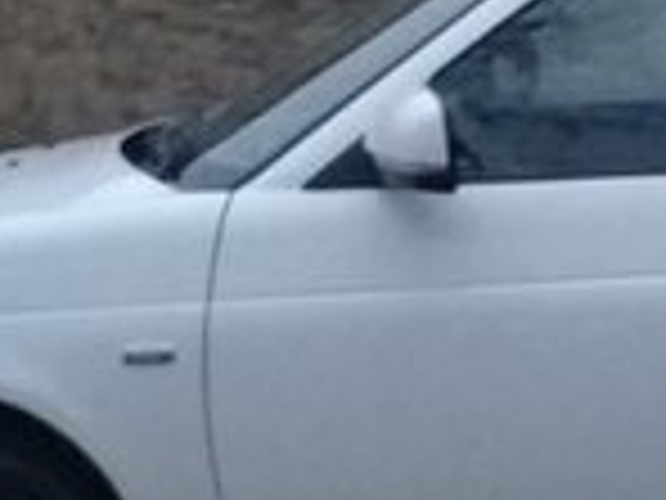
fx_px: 2655
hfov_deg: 13.9
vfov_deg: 10.6
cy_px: 588
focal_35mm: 138
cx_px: 783
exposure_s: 1/17
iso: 400
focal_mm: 3.3
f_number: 2.2
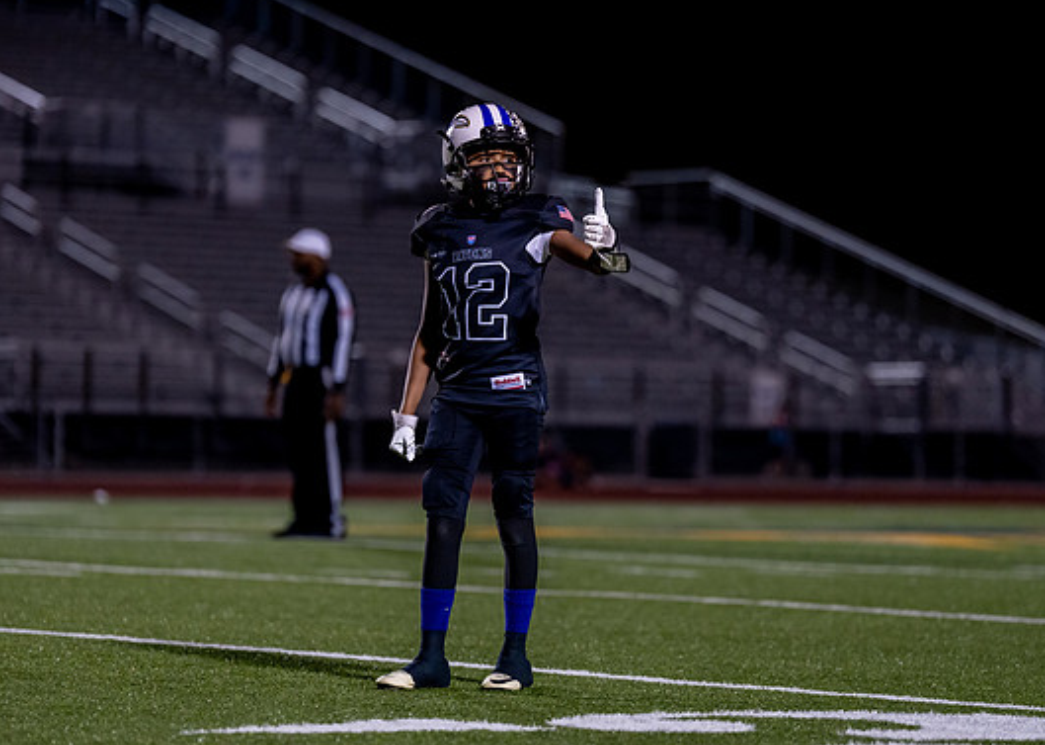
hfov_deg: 11.9
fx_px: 5012
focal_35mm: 169
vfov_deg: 8.5
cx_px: 508
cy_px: 381
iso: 2500
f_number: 2.8
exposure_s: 1/1000
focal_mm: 147
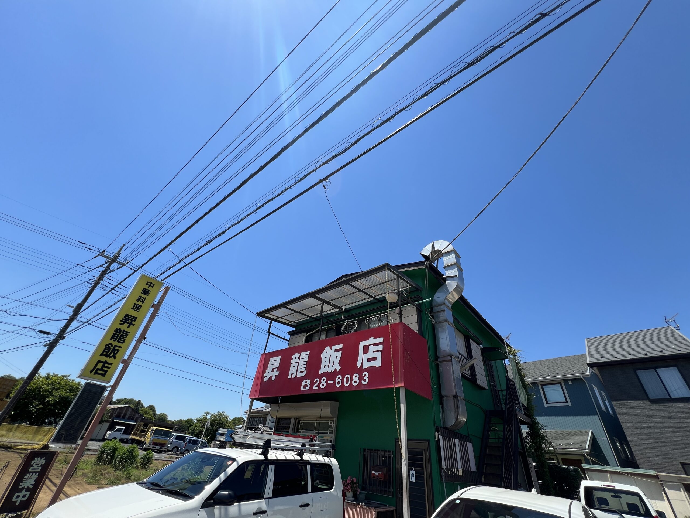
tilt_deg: +36.7
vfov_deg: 89.9
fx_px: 259
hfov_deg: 106.2
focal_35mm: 13
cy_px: 259
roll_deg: -6.1
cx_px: 345
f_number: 1.8
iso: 32
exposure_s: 1/1325
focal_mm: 1.57
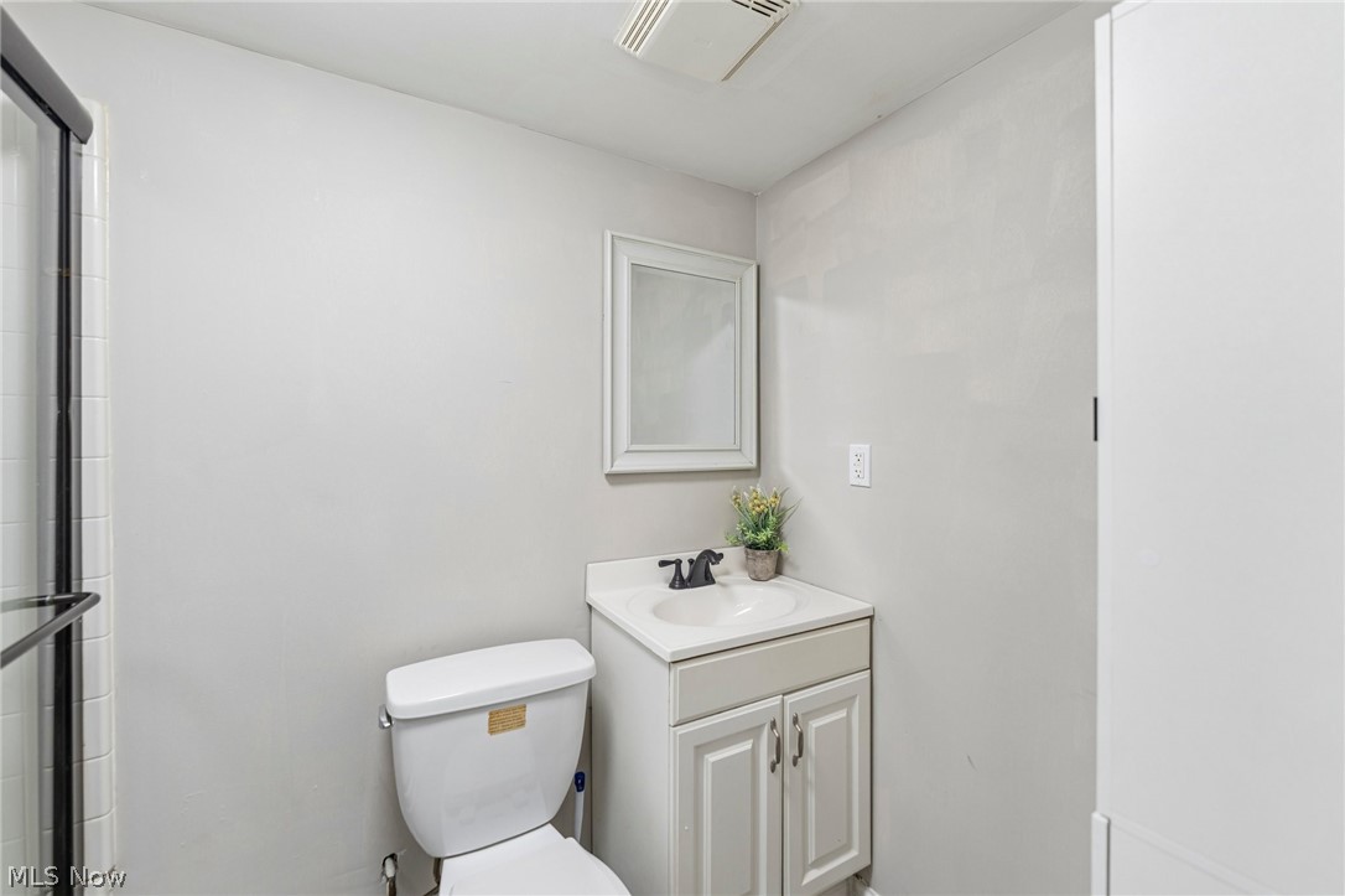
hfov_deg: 104.3
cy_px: 448
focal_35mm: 14
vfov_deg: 81.2
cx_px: 672
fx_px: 523
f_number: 2.8
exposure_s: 1/50
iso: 200
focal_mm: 14
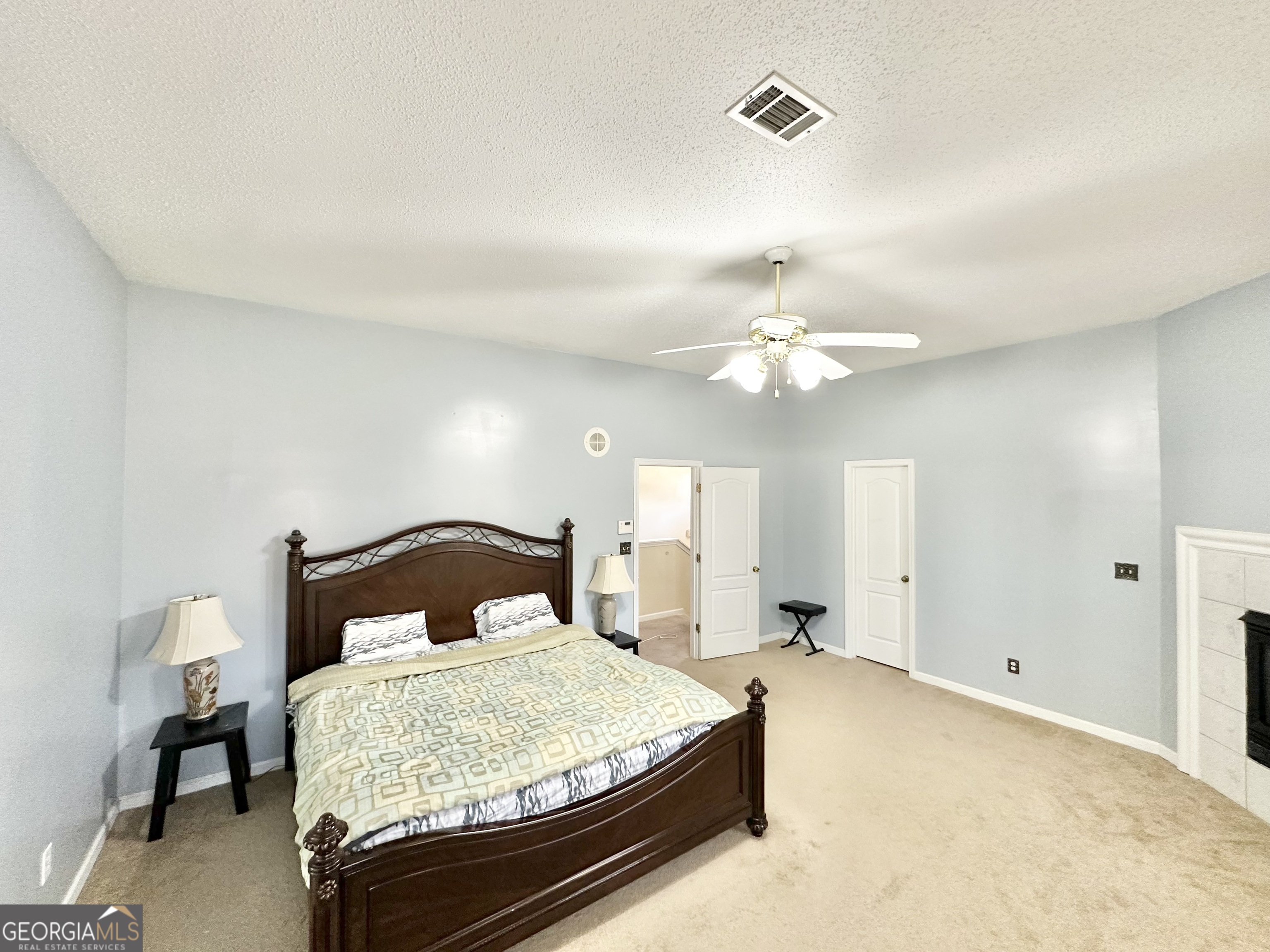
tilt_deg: +0.8
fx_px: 514
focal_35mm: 14
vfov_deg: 85.7
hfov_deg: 102.1
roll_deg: -0.4
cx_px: 635
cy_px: 476
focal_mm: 2.22
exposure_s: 1/60
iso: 320
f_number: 2.2
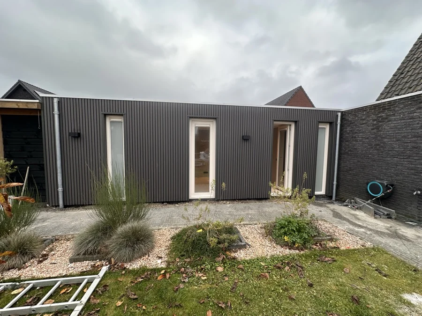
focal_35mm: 14
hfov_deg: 102.1
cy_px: 158
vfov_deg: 85.7
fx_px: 171
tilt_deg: -3.4
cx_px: 211
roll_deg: -0.8
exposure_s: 1/99
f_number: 2.2
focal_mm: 2.22
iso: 50
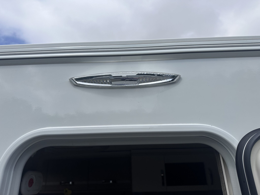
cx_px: 130
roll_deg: +0.6
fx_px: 180
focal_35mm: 24
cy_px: 98
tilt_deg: +23.8
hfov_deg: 71.6
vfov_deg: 56.8
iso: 80
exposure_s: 1/8197
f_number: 1.78
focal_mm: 6.86
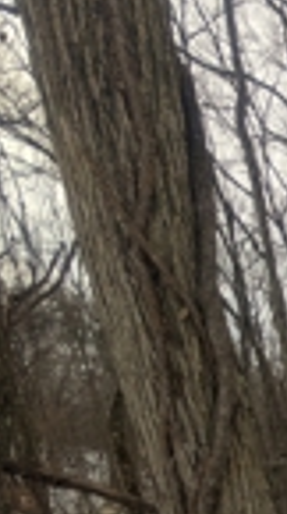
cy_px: 525
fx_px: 490
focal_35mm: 36
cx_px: 624
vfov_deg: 45.7
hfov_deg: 17.4
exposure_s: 1/960
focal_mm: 2.02
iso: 52
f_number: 1.7
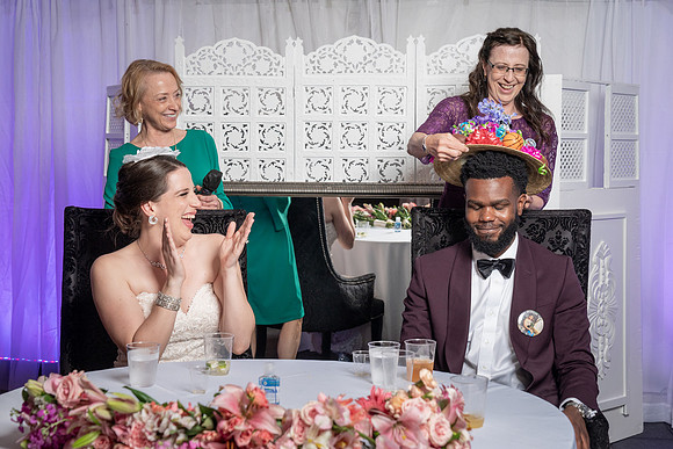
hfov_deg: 35.1
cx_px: 349
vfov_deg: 23.8
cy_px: 203
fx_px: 1064
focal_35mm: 57
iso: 1000
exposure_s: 1/200
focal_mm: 51
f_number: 5.6
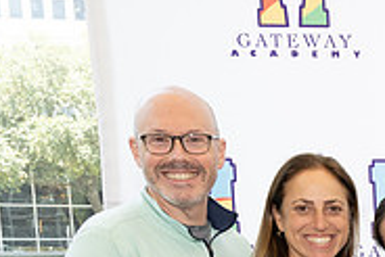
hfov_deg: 16.9
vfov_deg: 12.0
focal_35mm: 106
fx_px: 1134
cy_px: 451
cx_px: 623
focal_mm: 26
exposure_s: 1/200
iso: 800
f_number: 5.6
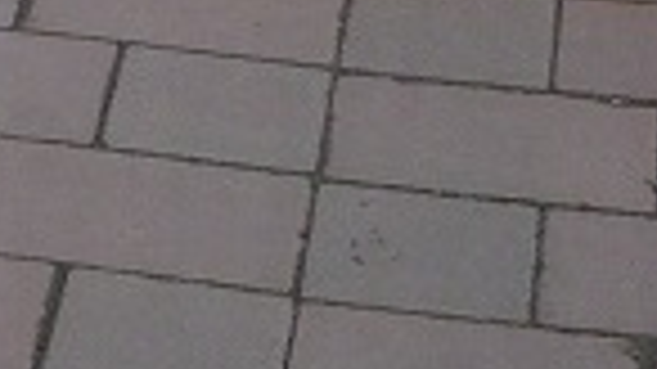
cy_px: -331
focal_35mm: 243
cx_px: -490
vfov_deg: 4.9
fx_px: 4232
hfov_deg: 8.6
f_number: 2.8
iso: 100
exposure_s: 1/400
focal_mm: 5.8
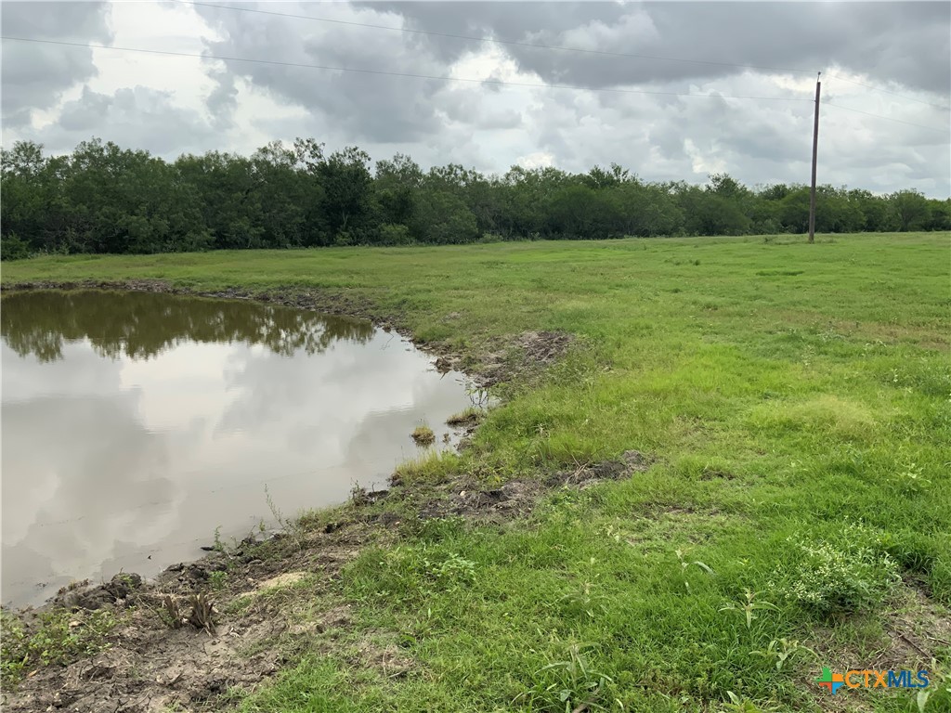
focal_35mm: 29
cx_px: 476
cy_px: 356
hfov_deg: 61.7
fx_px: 797
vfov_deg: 48.2
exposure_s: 1/1848
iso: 16
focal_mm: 3
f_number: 1.8
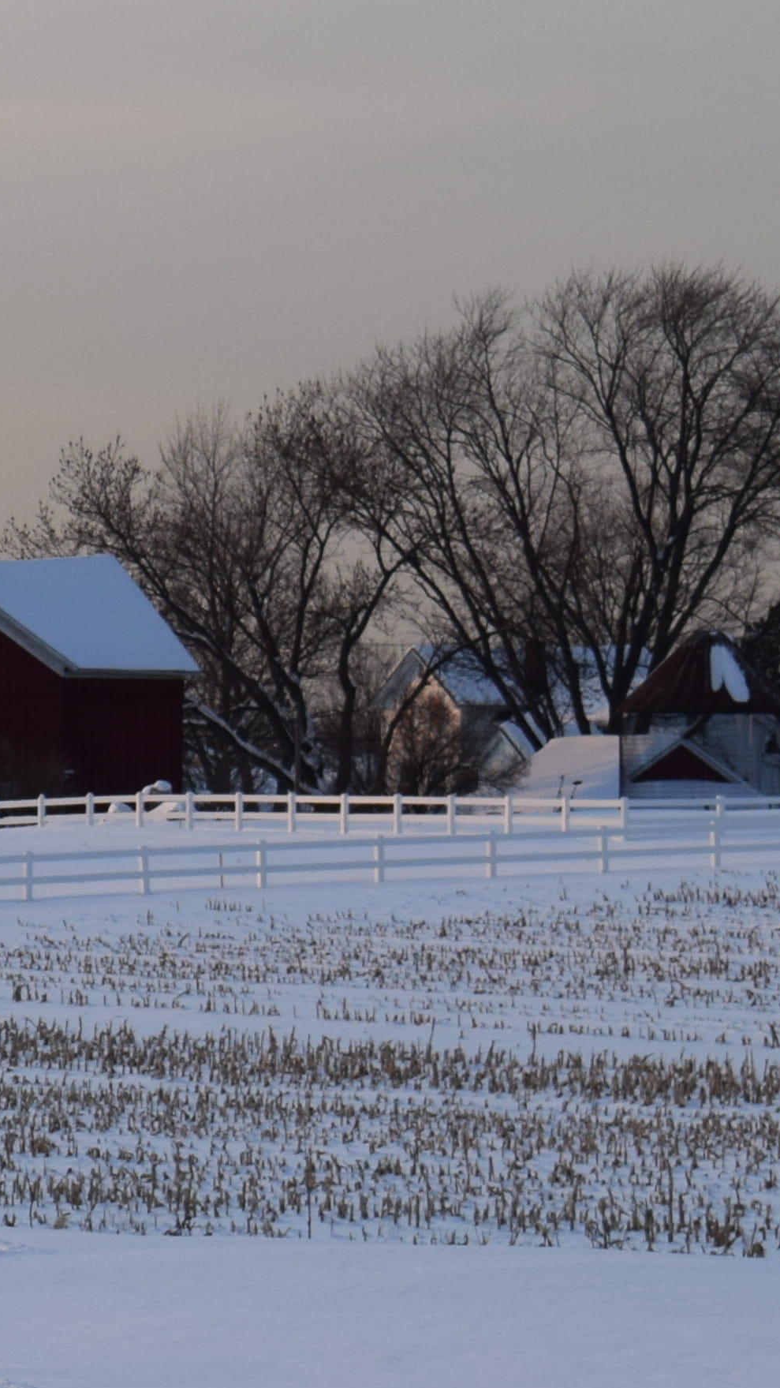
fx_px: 10843
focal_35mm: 295
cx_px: -1209
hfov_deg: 4.0
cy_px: 775
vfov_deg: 7.3
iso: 360
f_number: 8
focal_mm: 55
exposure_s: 1/250
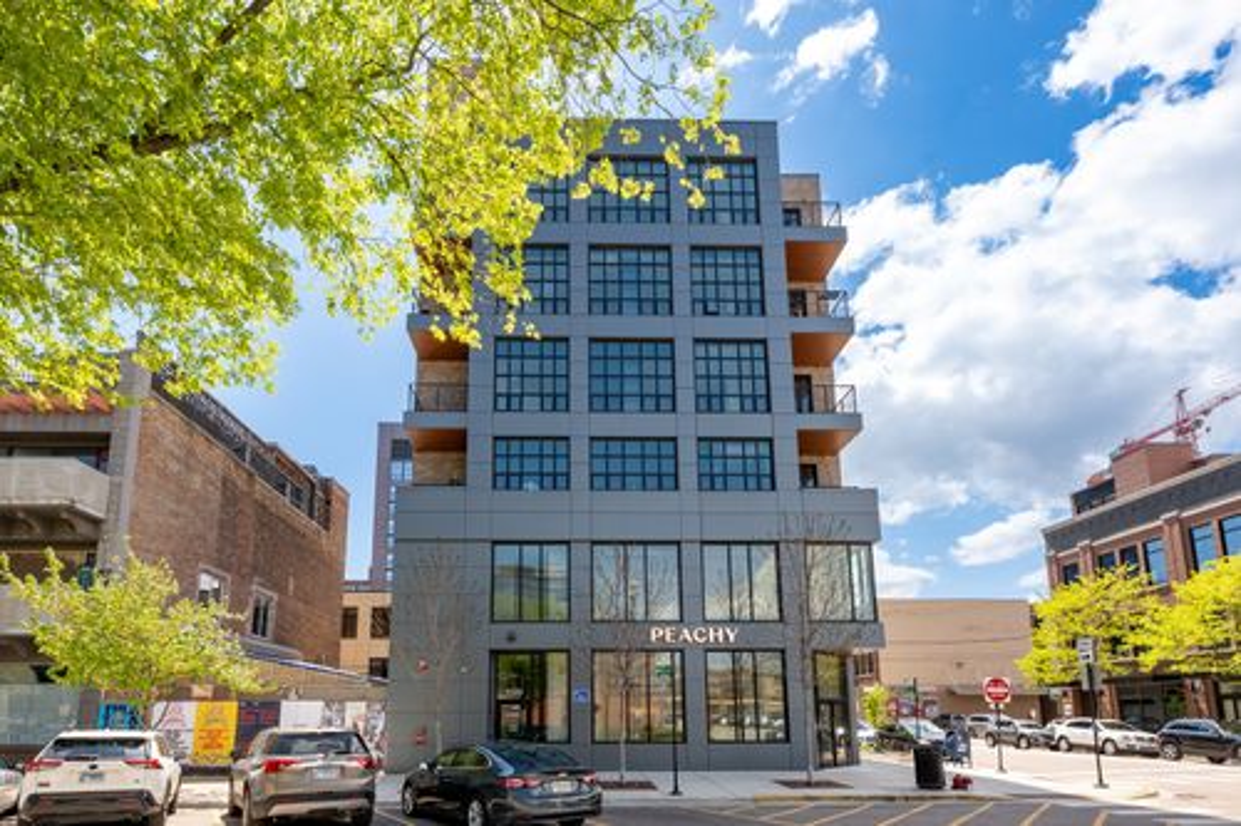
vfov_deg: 81.2
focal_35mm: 14
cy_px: 413
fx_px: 482
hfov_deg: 104.3
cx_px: 620
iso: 200
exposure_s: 1/250
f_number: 11
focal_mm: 14
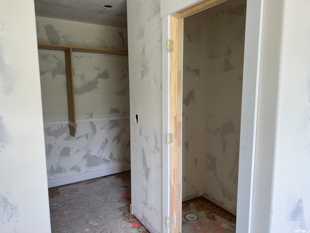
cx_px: 155
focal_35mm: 26
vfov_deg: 53.1
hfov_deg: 67.3
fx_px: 233
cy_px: 116
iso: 40
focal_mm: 5.7
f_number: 1.5
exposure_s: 1/121
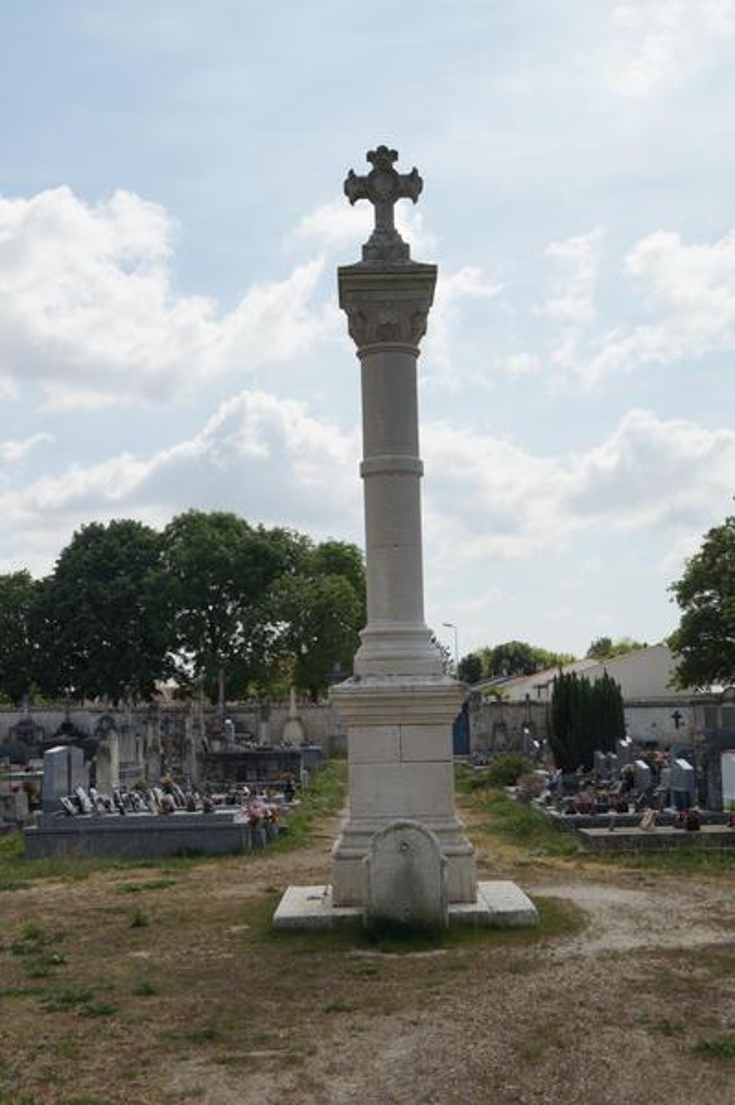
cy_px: 552
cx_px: 368
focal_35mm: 45
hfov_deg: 29.8
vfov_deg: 43.6
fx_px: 1380
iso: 100
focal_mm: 30
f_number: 8
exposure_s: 1/500
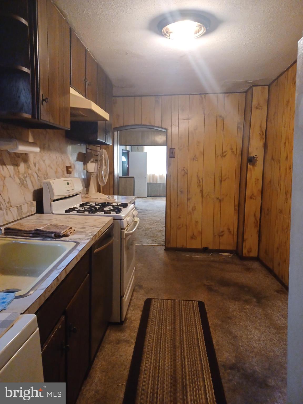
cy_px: 202
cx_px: 152
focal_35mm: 25
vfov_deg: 69.4
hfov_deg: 54.9
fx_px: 292
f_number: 1.8
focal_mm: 4.6
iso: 500
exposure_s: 1/24
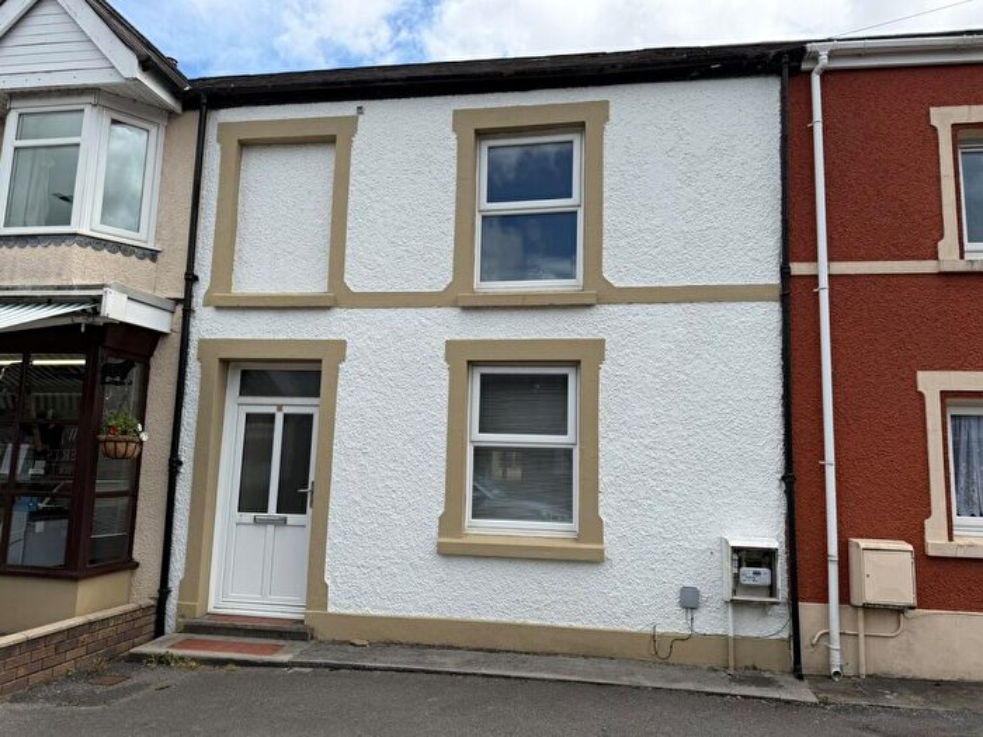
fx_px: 682
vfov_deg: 56.8
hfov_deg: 71.6
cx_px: 492
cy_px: 368
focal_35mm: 24
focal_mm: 6.76
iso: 80
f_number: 1.78
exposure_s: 1/4405
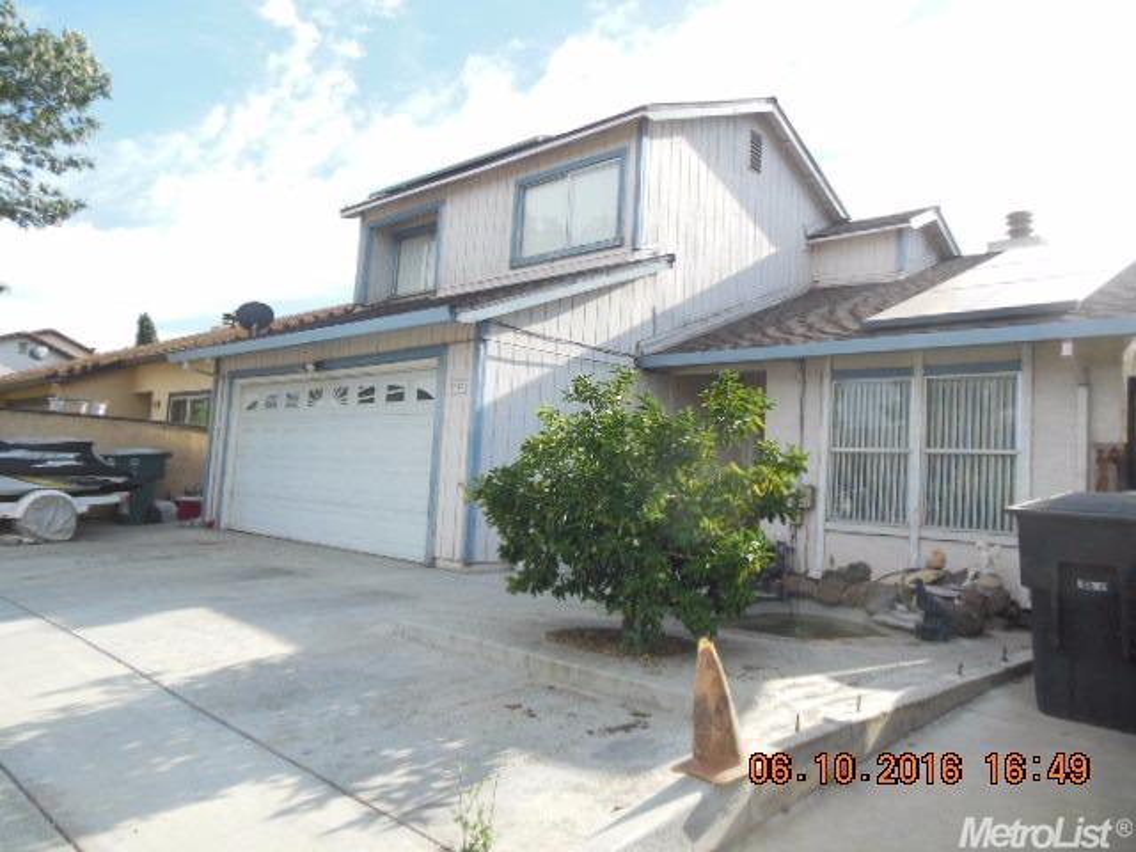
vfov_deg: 54.9
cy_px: 426
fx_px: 820
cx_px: 568
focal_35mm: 25
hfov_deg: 69.4
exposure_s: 1/640
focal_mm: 4.5
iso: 125
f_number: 3.2
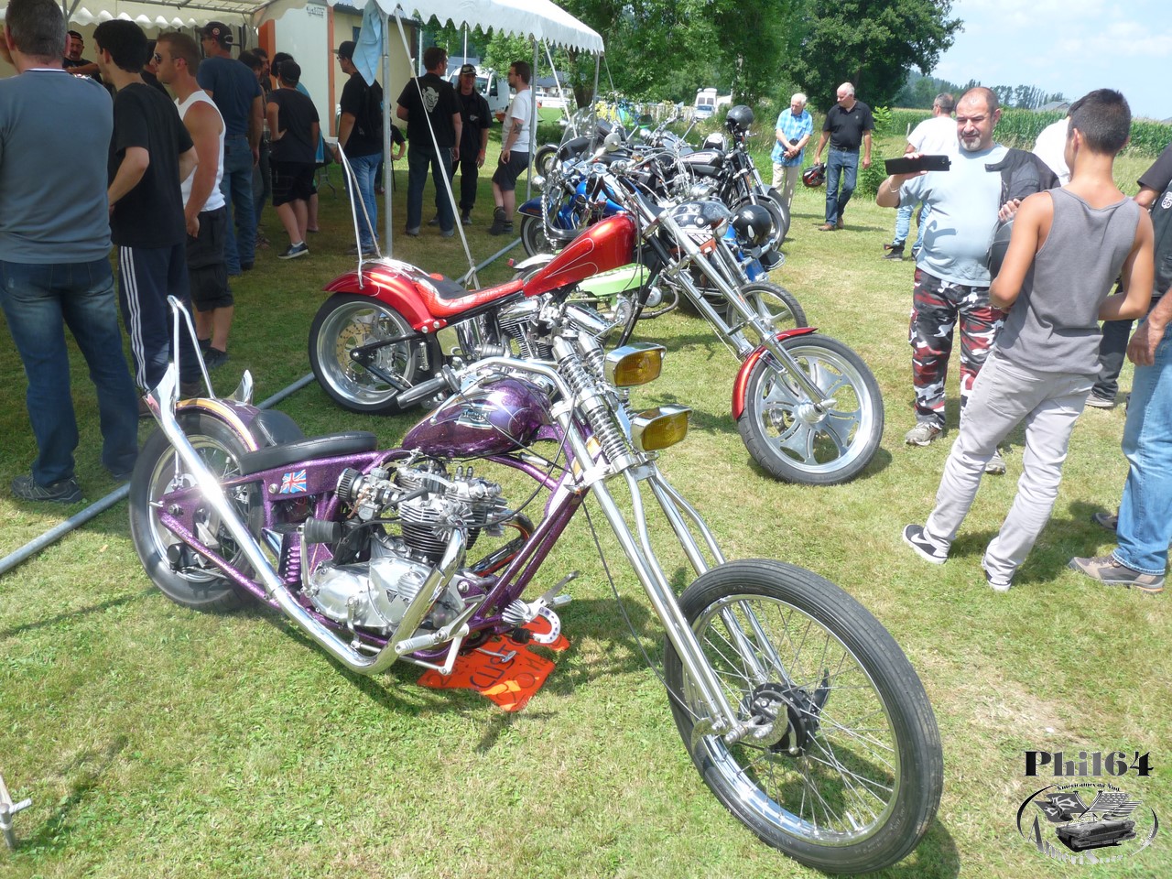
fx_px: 914
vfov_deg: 51.4
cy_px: 440
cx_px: 586
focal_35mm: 27
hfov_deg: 65.3
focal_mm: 4.8
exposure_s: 1/500
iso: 100
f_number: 3.6
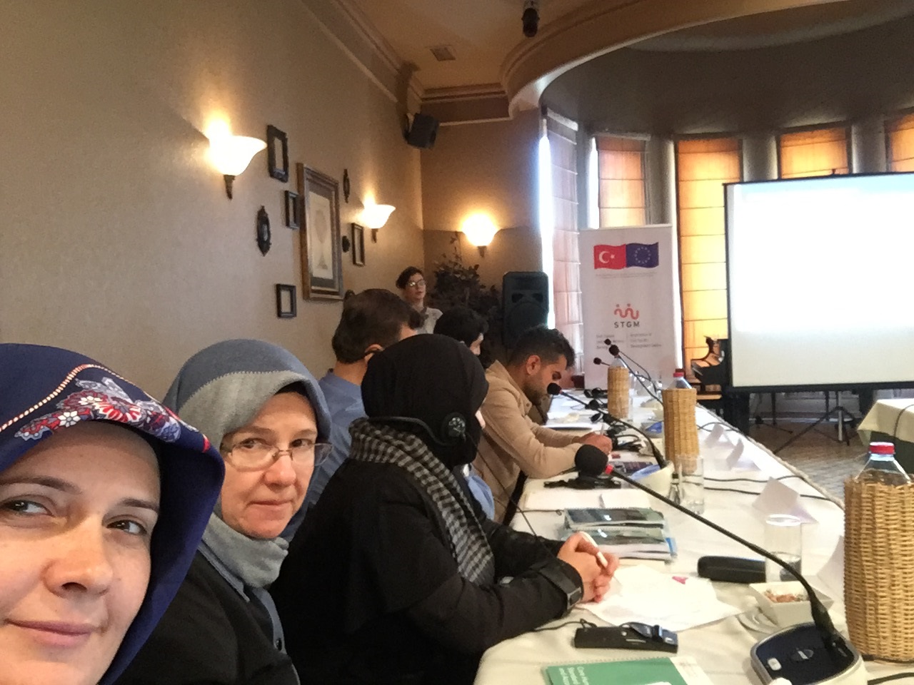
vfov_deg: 45.4
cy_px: 342
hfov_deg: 58.4
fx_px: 819
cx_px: 457
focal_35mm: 31
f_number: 2.2
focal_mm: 2.65
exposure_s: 1/20
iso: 320
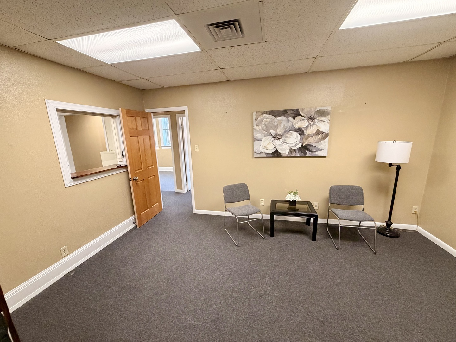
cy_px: 171
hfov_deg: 102.1
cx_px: 228
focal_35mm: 14
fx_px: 184
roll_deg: +1.7
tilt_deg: -11.8
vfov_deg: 85.7
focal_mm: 2.22
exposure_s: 1/120
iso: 320
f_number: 2.2
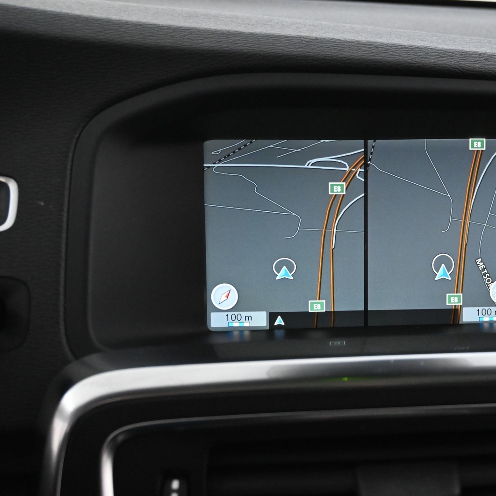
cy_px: 246
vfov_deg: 34.9
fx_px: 789
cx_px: 356
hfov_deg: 34.4
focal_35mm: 49
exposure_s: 1/40
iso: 5000
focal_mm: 25
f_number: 4.2
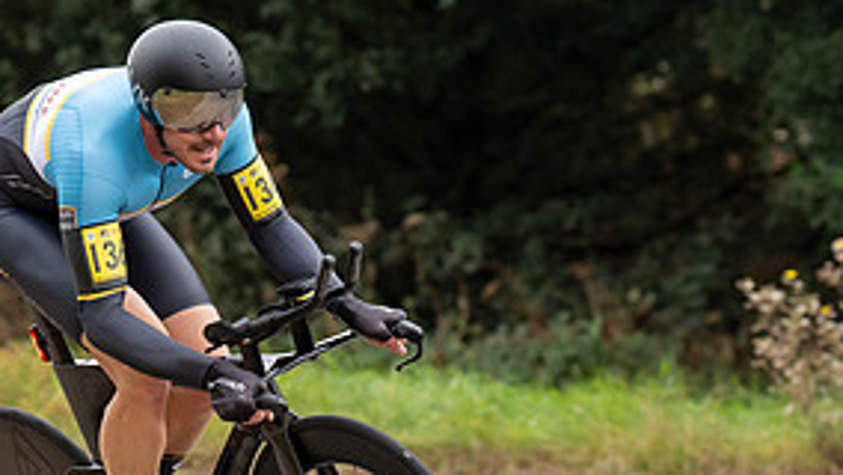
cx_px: 140
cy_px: 212
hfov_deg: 7.6
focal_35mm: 285
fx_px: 6373
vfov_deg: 4.3
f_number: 4
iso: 800
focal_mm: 133
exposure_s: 1/1000
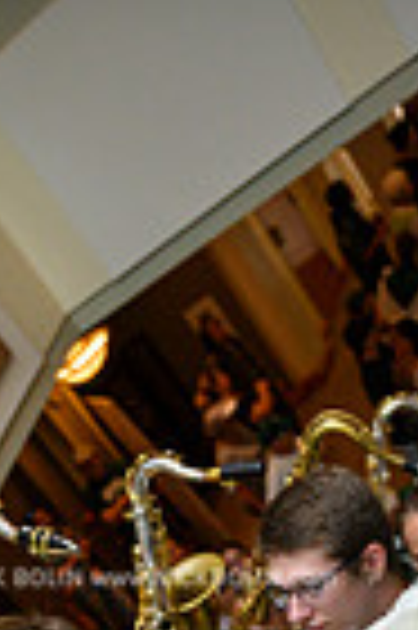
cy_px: 1008
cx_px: 133
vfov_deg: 21.1
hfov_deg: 17.6
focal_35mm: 77
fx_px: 1344
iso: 800
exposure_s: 1/800
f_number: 4
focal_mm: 24
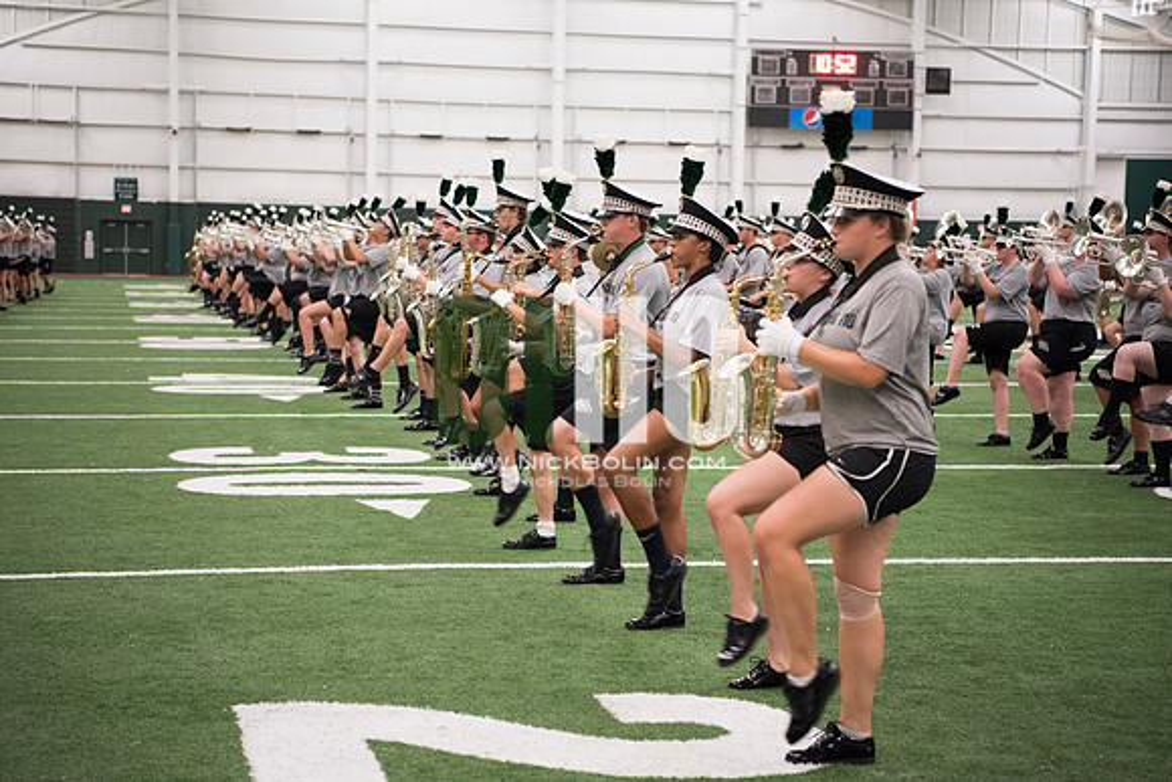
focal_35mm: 70
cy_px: 391
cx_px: 586
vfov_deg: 19.5
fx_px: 2279
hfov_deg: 28.8
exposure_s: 1/200
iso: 3200
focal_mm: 70
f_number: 3.2
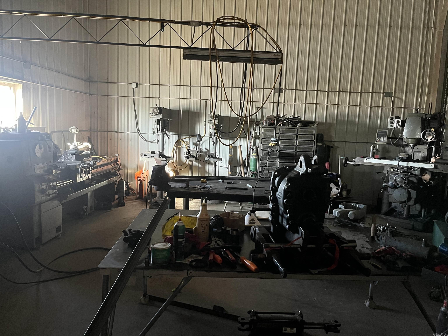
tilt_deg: -7.2
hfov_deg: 67.3
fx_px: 336
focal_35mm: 26
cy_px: 168
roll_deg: -3.3
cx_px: 224
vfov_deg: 53.1
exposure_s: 1/40
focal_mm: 5.1
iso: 640
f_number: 1.6
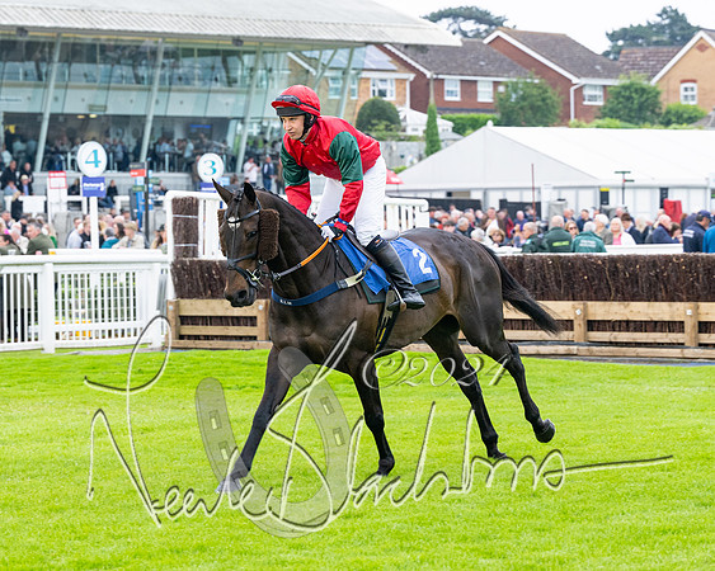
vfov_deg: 10.4
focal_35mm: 148
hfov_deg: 13.0
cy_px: 278
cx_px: 296
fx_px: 3134
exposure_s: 1/640
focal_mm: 87
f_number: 4
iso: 400
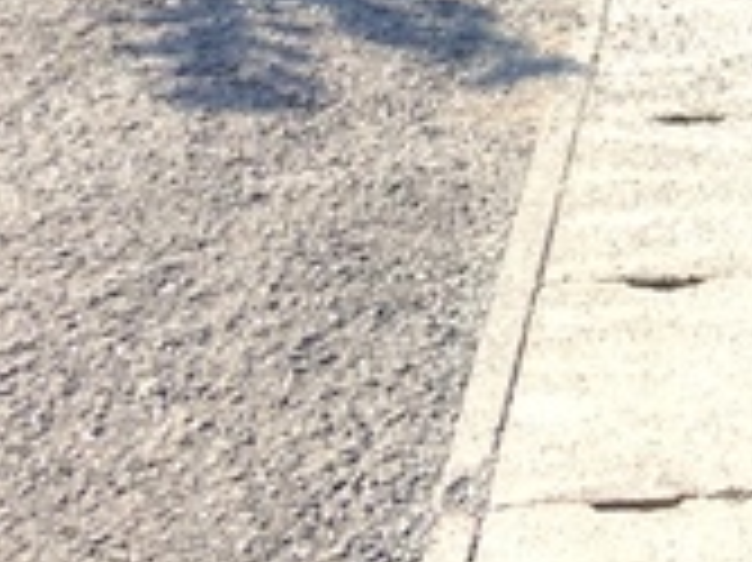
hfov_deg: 16.2
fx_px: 2410
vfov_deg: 12.1
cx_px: 1130
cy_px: -490
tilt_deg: -11.5
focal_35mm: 111
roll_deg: +1.1
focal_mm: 4.15
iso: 32
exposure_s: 1/595
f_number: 2.2
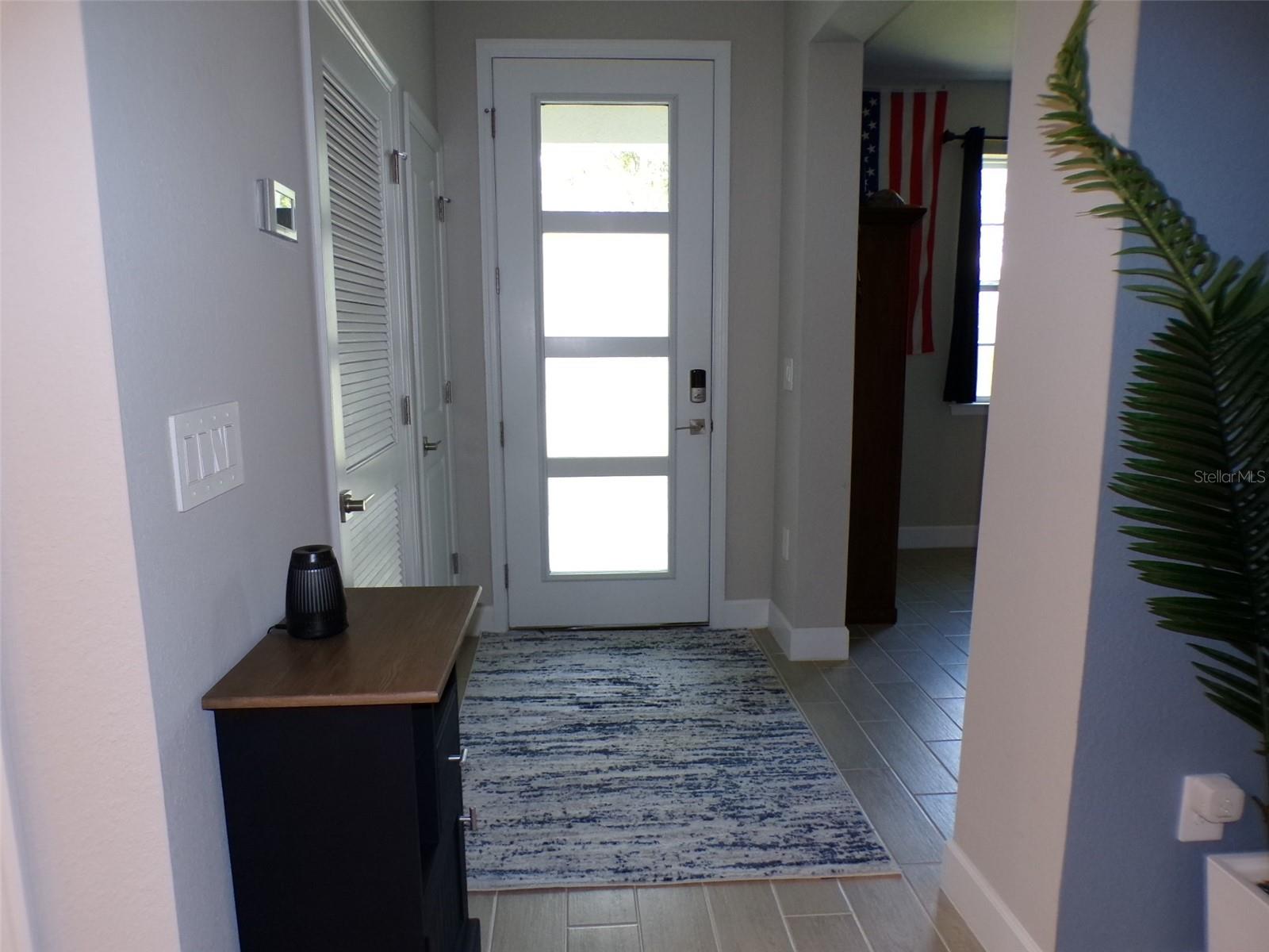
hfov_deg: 71.6
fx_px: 880
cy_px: 476
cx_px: 634
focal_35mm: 24
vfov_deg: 56.8
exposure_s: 1/34
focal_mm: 4.3
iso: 200
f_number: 3
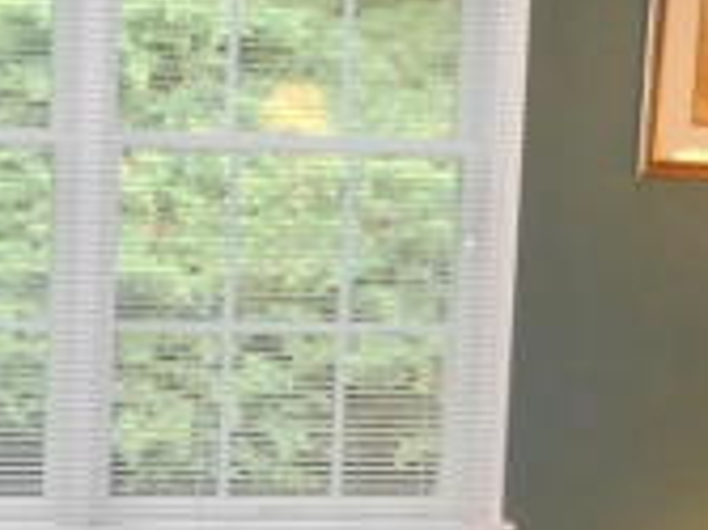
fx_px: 2882
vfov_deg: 10.4
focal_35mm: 141
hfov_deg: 14.0
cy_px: 530
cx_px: 191
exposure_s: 1/30
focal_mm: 4
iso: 280
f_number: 3
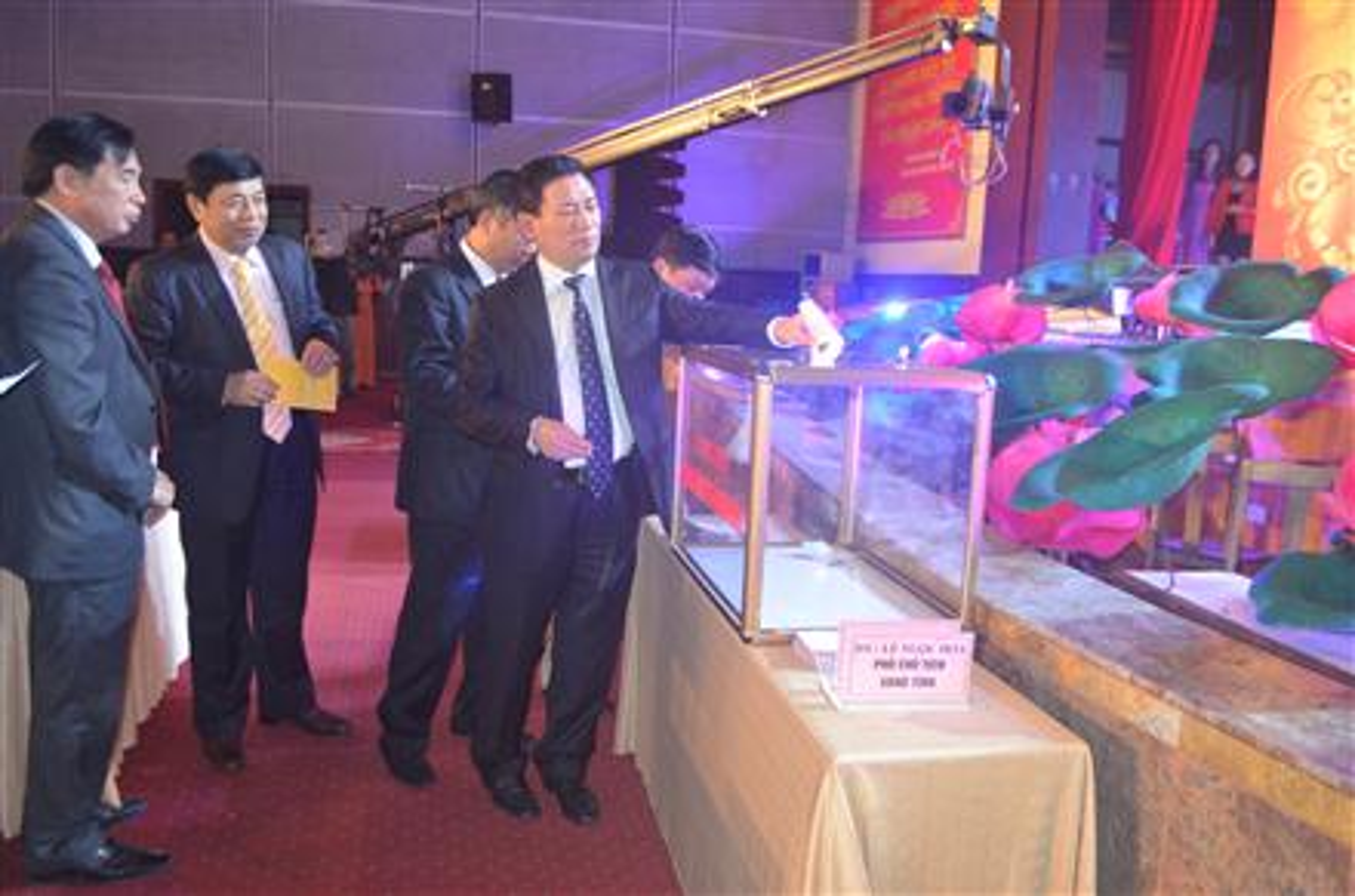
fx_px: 1126
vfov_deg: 43.4
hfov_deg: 62.1
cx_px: 678
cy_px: 448
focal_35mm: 30
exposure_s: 1/60
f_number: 3.8
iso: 1100
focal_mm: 20
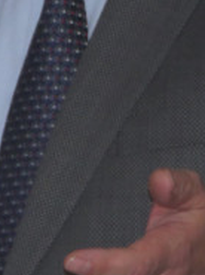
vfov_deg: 1.3
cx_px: 70
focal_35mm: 1517
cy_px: -144
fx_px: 12020
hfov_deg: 1.0
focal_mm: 140
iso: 1000
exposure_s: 1/60
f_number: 5.8
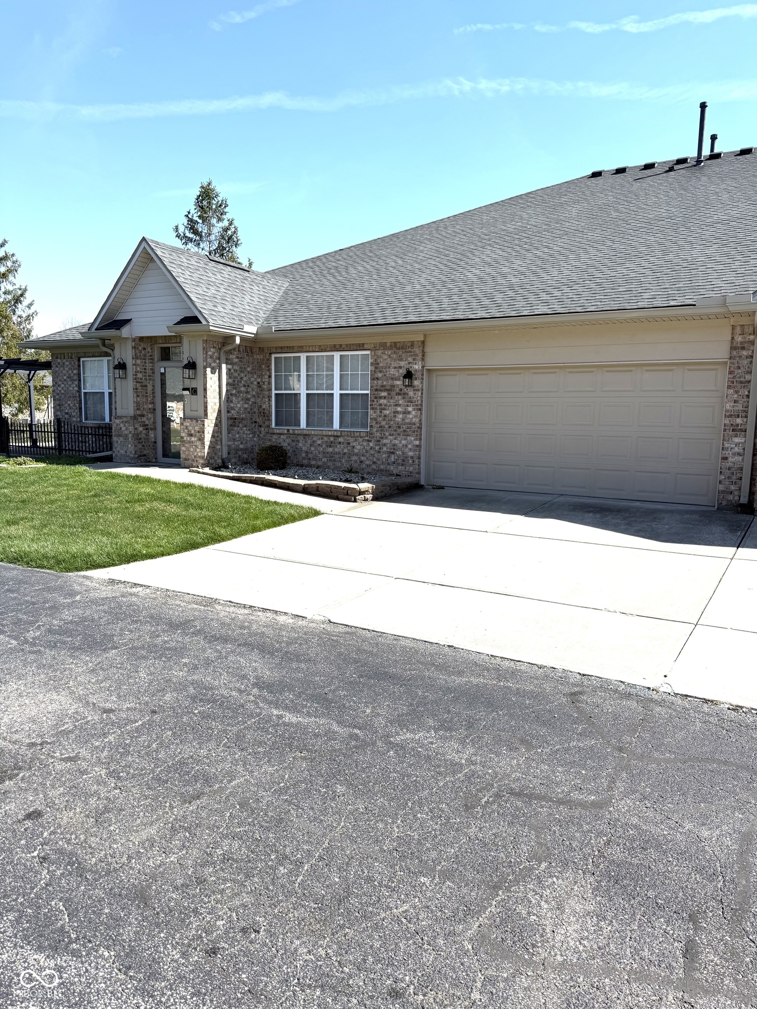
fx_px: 700
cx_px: 378
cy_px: 504
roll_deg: -0.3
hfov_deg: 56.8
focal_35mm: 24
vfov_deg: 71.6
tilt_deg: -7.1
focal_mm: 6.76
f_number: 1.78
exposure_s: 1/4167
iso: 80
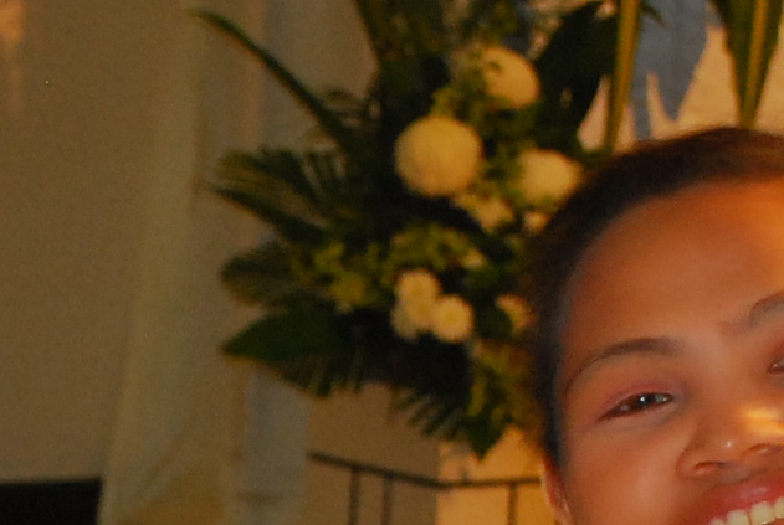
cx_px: 7
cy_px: 968
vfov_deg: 4.5
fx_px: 6609
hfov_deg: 6.8
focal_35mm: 303
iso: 640
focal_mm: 44
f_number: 5
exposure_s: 1/15
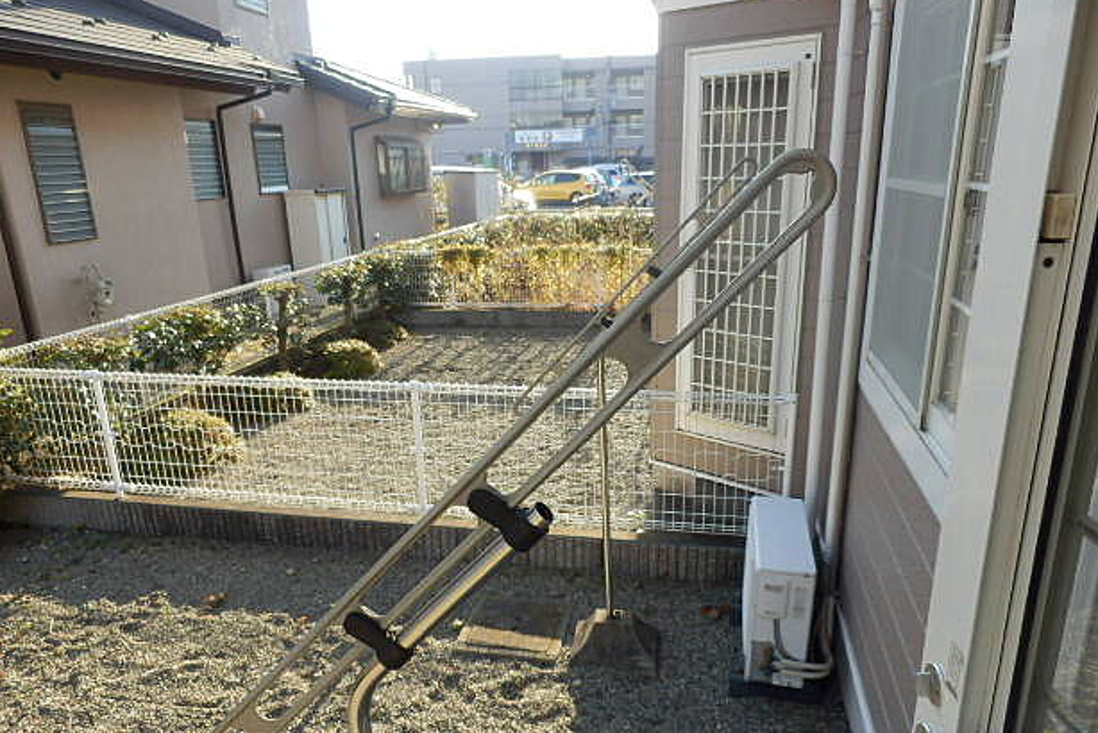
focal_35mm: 26
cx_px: 558
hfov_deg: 69.4
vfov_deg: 49.4
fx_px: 793
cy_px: 418
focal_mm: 4.2
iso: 80
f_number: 3
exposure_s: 1/160
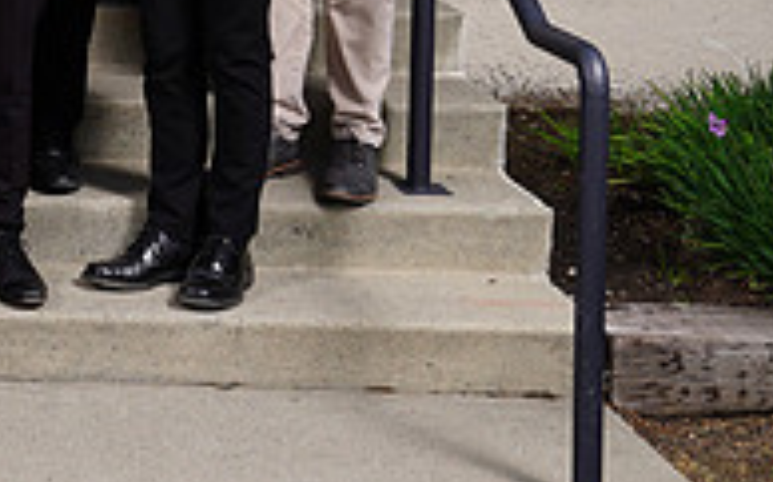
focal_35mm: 116
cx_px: -311
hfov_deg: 16.7
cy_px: -249
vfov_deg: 10.8
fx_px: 2442
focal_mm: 38
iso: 100
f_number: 6.3
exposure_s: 1/200
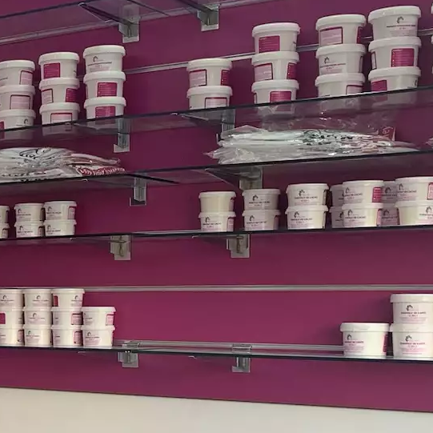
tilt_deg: -1.9
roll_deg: -0.3
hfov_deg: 17.9
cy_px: 356
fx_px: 1231
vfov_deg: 19.7
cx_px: -215
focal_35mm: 87
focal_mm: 4.25
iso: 80
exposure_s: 1/100
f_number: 1.8
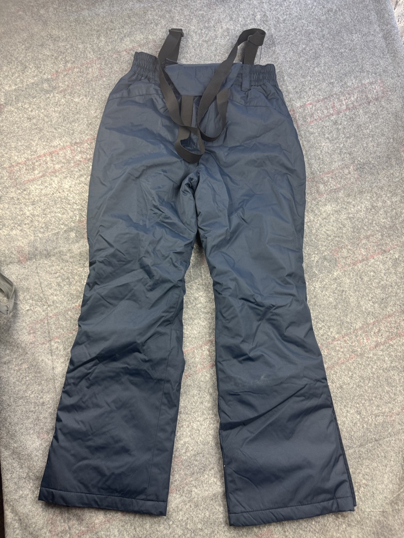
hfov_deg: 56.8
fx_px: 373
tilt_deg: -50.6
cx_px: 202
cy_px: 269
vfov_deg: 71.6
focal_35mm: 24
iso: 160
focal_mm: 6.76
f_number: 1.78
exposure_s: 1/100
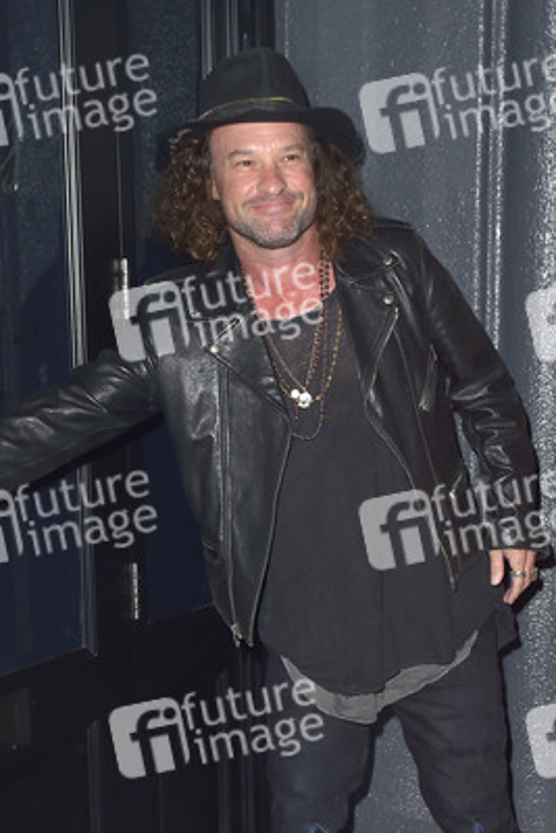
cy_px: 416
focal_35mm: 34
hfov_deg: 38.9
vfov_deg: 55.8
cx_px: 278
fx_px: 787
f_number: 6.3
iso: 400
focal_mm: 34
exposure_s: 1/250
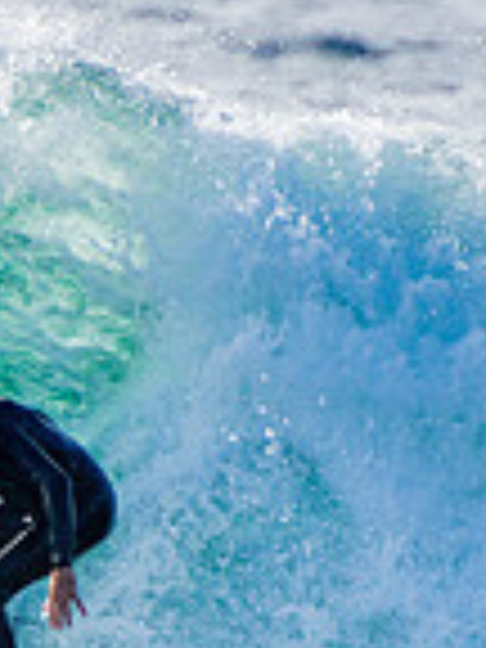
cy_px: 821
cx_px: -225
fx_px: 43505
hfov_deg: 0.6
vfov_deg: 0.9
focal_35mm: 2324
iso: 400
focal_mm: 400
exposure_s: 1/2000
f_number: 5.6
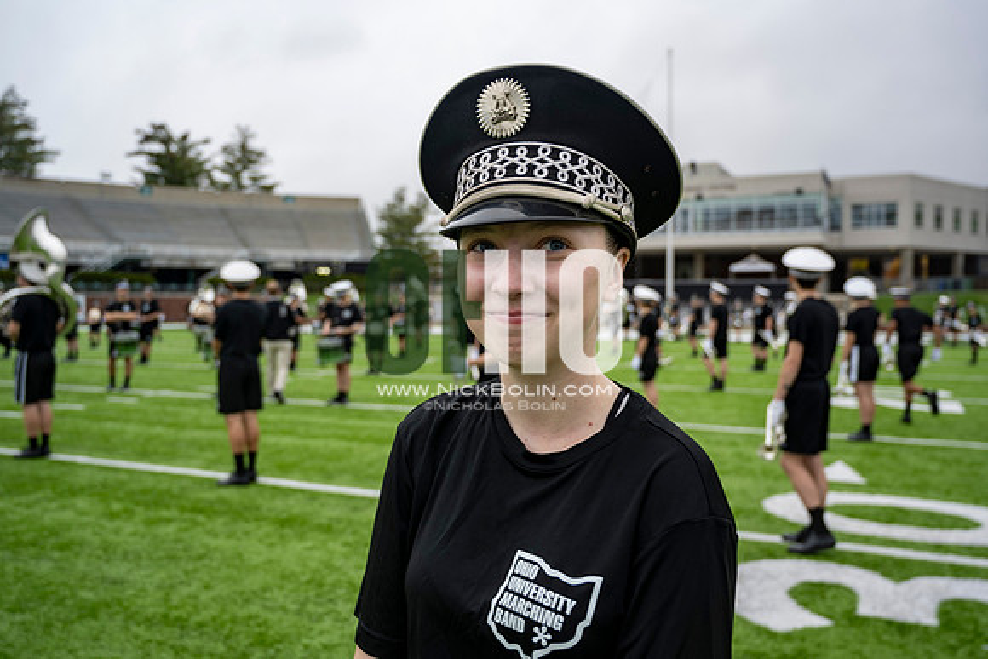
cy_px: 330
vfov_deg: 43.0
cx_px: 494
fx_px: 837
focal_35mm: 30
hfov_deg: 61.1
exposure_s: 1/200
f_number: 4
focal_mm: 30.5
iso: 100
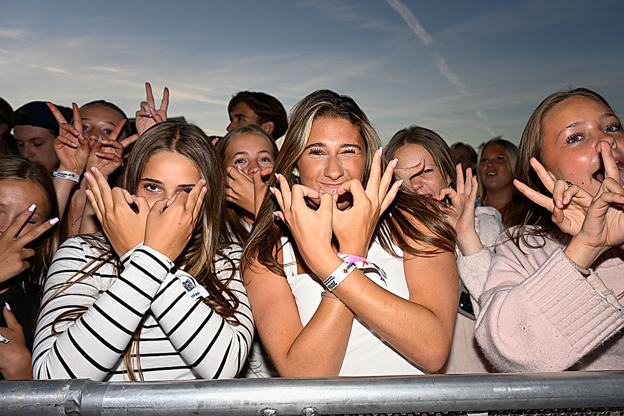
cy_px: 208
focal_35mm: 28
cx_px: 312
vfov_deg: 46.4
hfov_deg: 65.5
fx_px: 485
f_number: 5.6
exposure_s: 1/160
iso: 100
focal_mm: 28
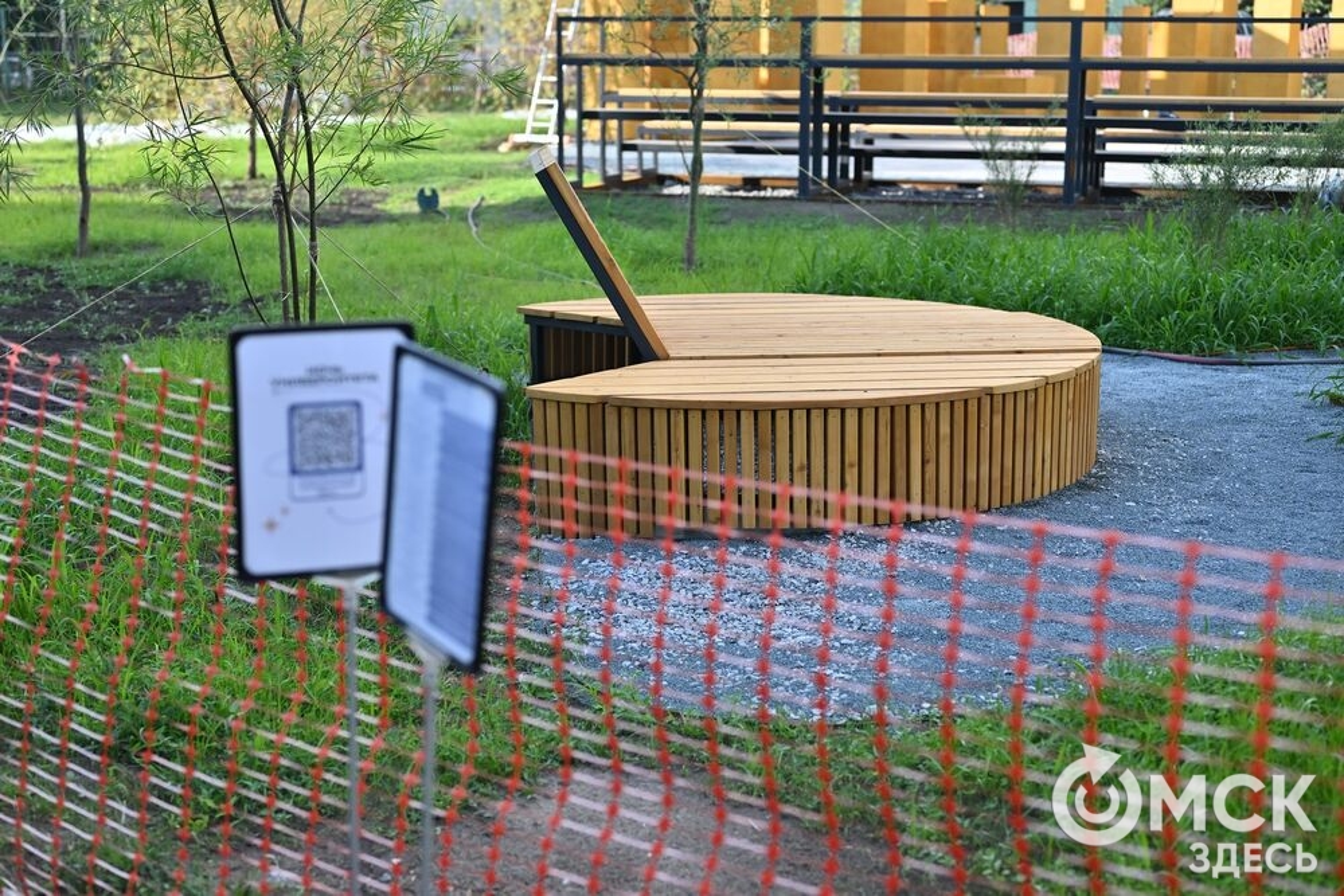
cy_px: 448
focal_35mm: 50
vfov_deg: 27.0
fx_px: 1867
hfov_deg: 39.6
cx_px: 672
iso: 640
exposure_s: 1/4000
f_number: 2.8
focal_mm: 50
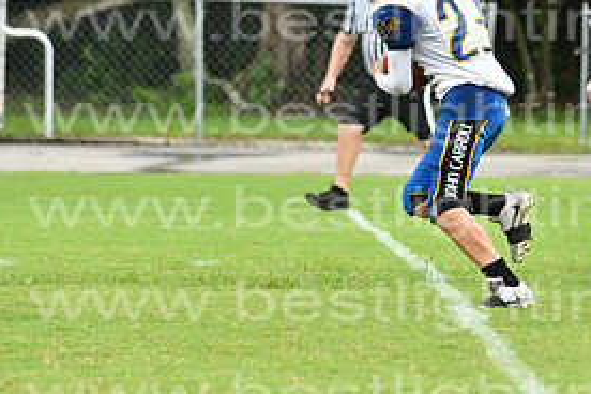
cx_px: 514
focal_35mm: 442
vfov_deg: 3.1
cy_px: 72
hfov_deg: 4.7
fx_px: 7256
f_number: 3.5
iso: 800
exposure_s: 1/2500
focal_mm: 140
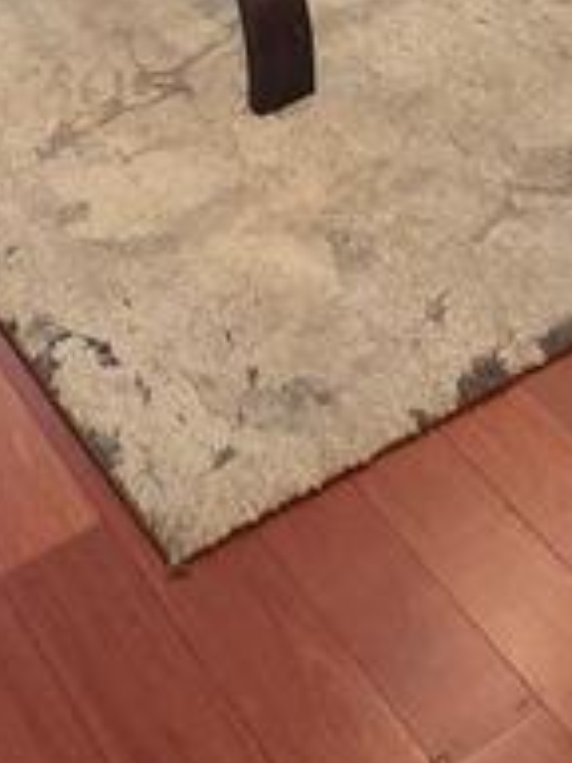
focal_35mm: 73
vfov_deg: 17.2
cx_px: 123
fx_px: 1608
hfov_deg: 20.0
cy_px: -850
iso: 250
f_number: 1.9
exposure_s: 1/60
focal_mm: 2.2
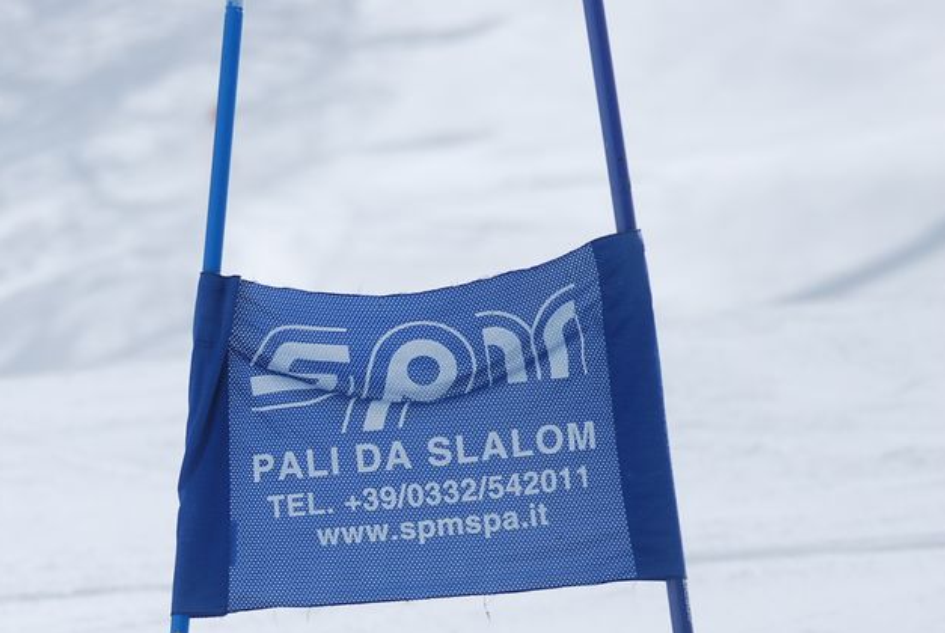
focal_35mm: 574
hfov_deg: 3.6
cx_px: -226
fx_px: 15089
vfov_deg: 2.4
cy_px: 771
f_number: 5
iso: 100
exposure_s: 1/1250
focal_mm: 150
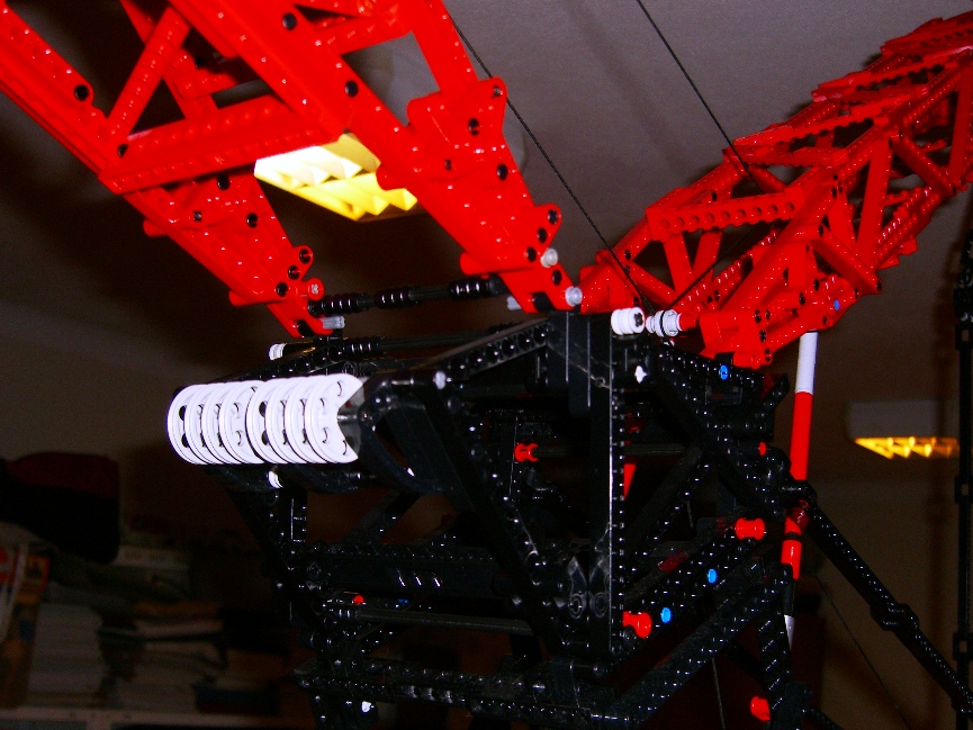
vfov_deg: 32.1
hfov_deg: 42.1
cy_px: 427
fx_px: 1265
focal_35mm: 45
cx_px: 501
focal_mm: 7.9
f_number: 2.8
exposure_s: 1/60
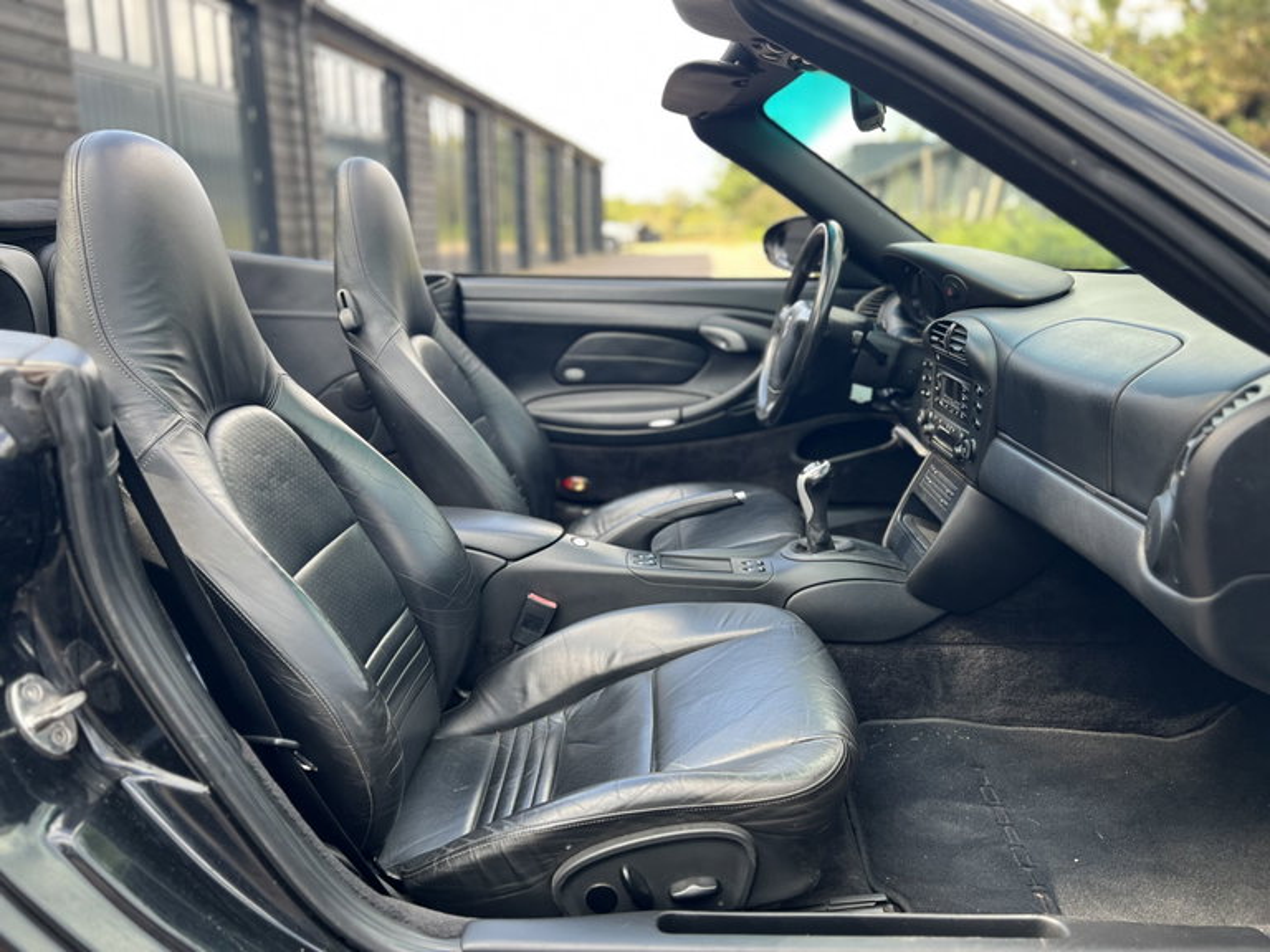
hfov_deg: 67.3
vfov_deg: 53.1
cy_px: 476
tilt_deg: -14.7
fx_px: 954
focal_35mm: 26
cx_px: 635
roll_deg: +0.6
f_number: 1.5
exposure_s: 1/256
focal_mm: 5.7
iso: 40
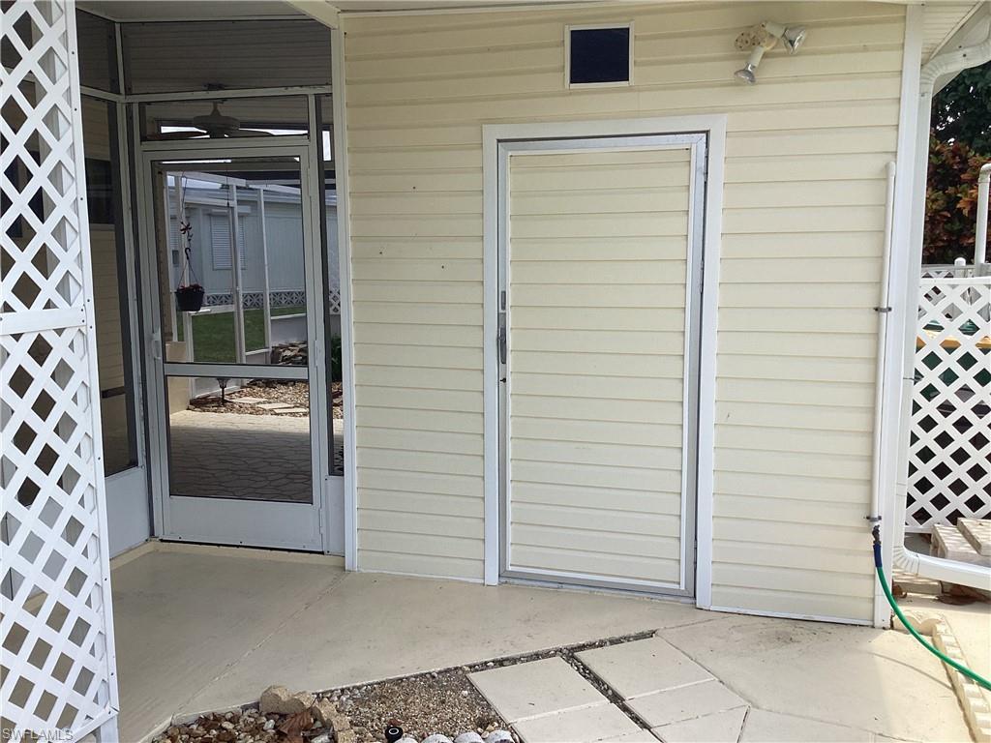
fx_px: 887
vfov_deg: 45.4
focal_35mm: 31
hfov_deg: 58.4
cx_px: 496
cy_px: 372
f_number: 2.4
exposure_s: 1/886
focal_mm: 3.3
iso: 25
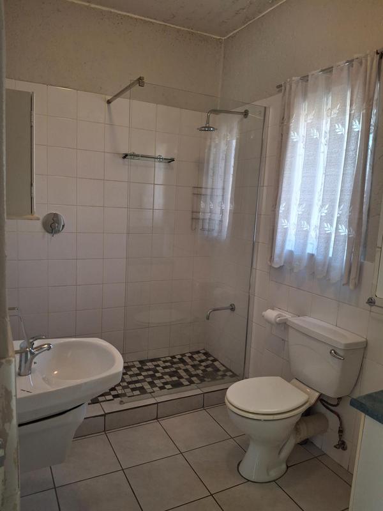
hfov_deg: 54.9
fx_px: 369
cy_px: 256
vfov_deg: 69.4
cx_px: 192
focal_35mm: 25
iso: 125
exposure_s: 1/100
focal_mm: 4.69
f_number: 1.8
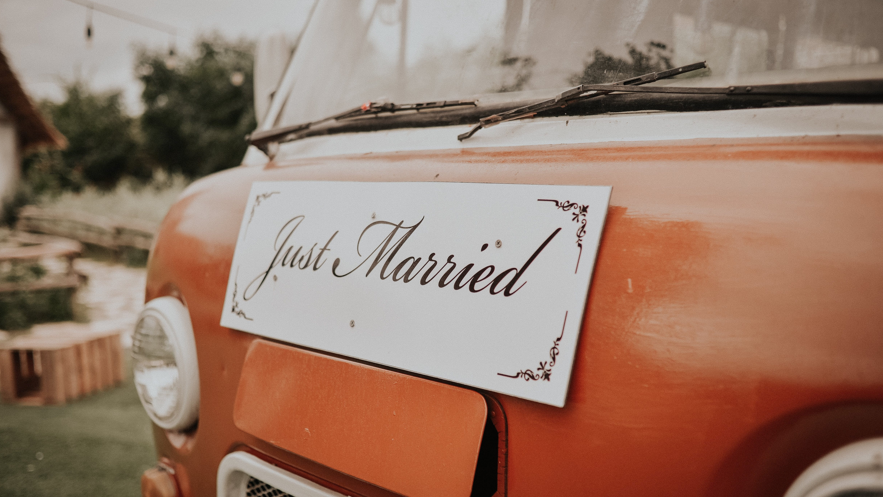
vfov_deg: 32.0
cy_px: 272
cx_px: 444
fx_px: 866
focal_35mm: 37
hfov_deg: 54.0
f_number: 3.2
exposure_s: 1/800
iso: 320
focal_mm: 35
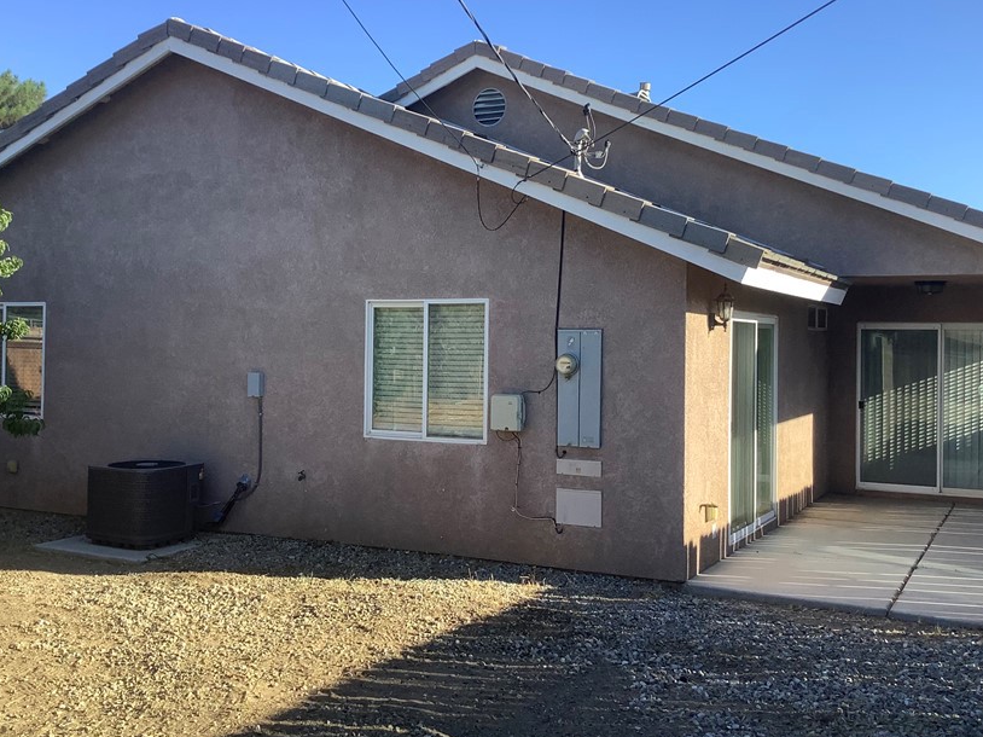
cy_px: 327
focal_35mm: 39
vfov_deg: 36.8
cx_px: 479
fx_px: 1107
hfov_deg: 47.9
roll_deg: +1.0
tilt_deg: +0.2
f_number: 2.4
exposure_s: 1/582
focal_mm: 3.3
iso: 25
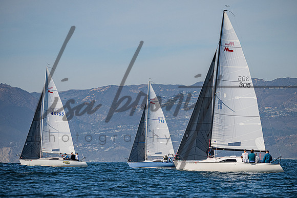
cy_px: 117
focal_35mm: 302
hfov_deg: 6.8
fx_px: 2489
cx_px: 148
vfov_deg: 4.6
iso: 320
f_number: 5.6
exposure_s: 1/4000
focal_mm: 240
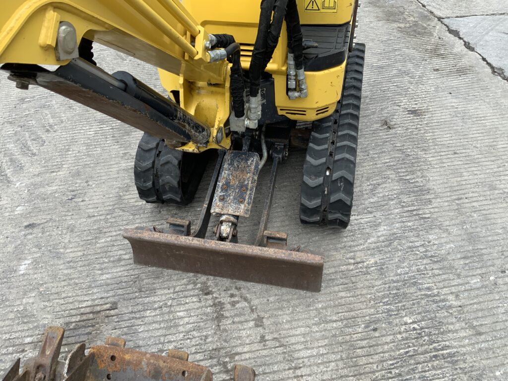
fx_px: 426
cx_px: 254
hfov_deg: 61.7
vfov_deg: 48.2
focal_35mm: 29
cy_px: 190
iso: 16
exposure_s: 1/177
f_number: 1.8
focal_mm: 3
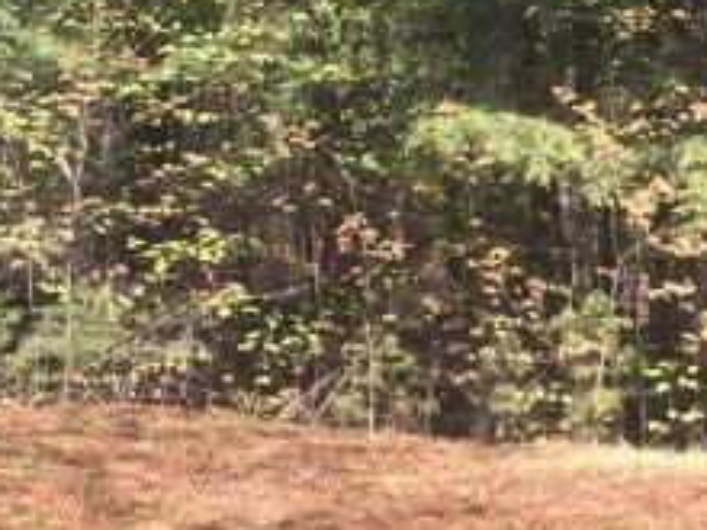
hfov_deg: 14.5
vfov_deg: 11.0
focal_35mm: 135
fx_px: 2757
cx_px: 546
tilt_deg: -4.1
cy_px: 263
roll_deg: +1.3
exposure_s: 1/501
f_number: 2.2
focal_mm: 4.15
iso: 32
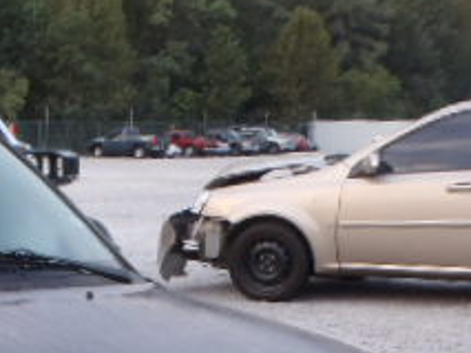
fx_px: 1144
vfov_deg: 16.4
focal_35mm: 84
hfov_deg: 22.1
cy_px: 485
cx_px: -38
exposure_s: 1/50
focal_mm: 5
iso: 80
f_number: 4.5
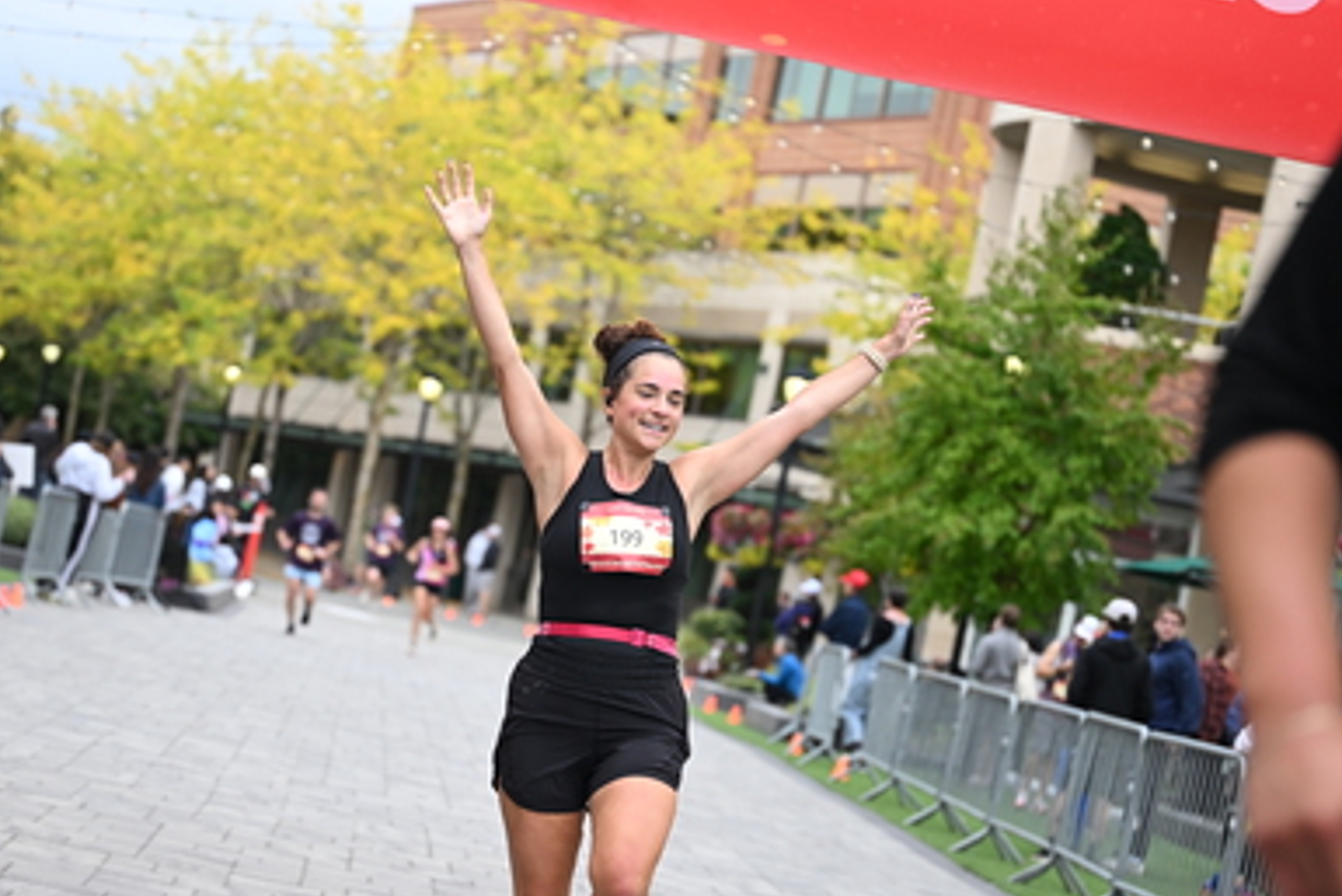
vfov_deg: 13.7
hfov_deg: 20.3
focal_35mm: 100
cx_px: 457
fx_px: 3729
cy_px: 535
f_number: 2.8
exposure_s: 1/2000
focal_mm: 70
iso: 640
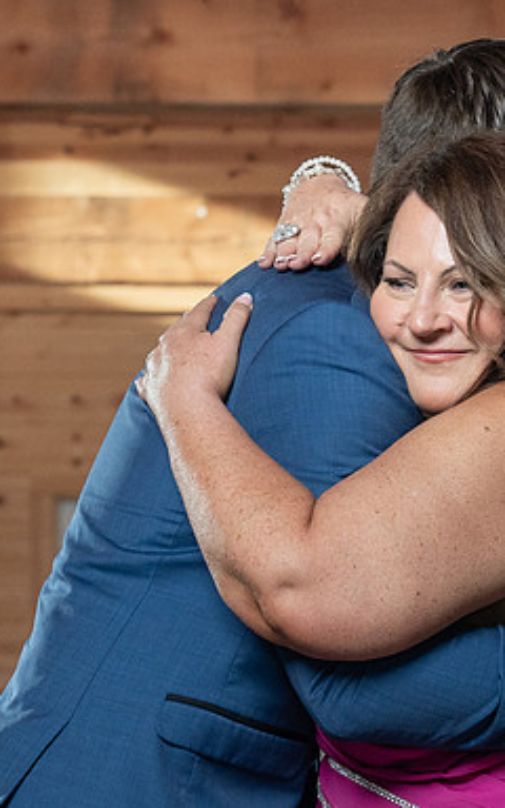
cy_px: 603
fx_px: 4052
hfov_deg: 7.1
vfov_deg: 11.4
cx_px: 350
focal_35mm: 184
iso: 2000
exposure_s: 1/200
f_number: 5.6
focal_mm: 70
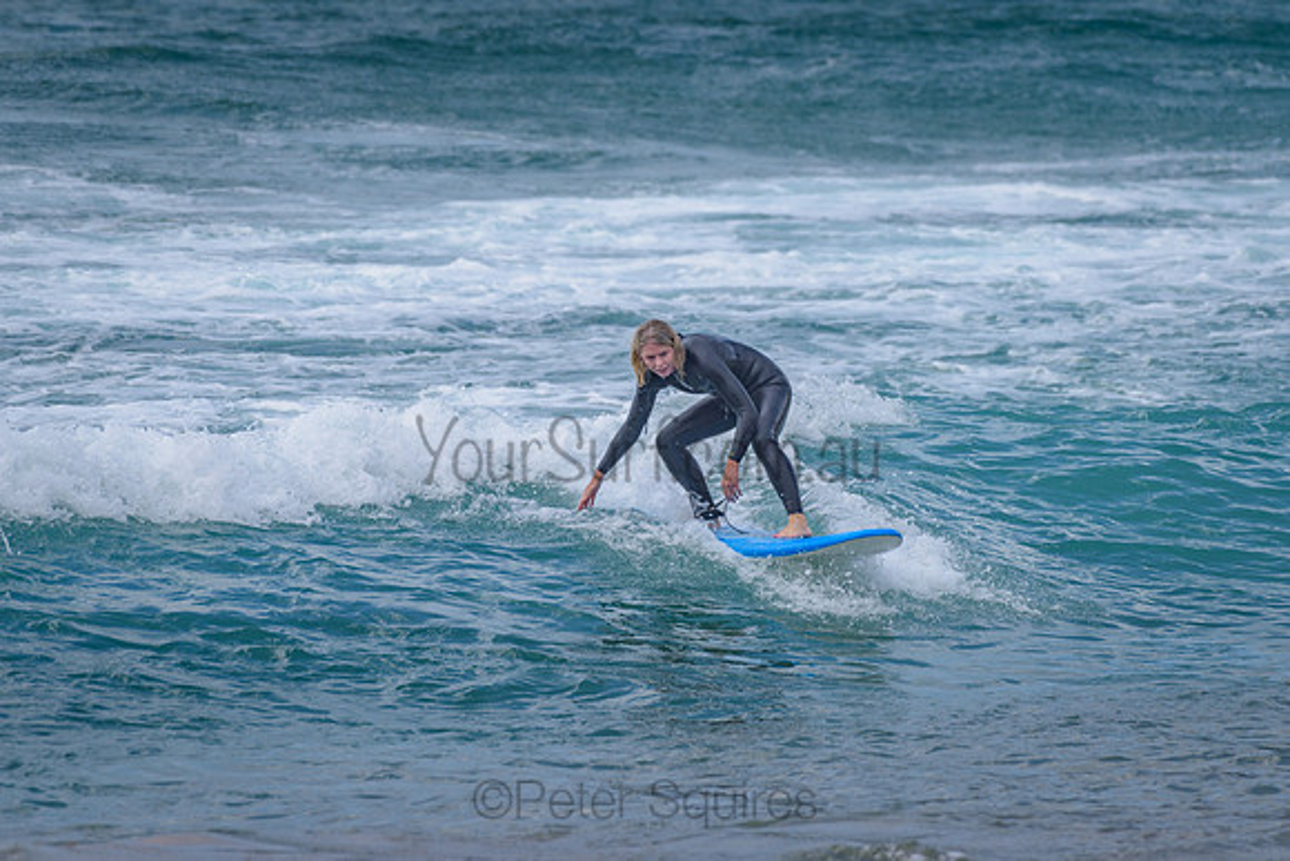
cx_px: 688
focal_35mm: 613
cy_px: 334
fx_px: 21968
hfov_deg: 3.4
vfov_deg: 2.2
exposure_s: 1/1600
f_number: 5.6
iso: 160
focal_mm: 500
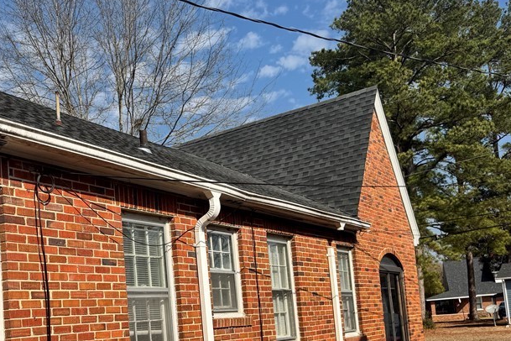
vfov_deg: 31.2
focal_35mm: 42
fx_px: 596
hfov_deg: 44.2
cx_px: 104
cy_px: 266
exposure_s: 1/6410
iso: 80
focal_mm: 6.76
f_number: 1.78
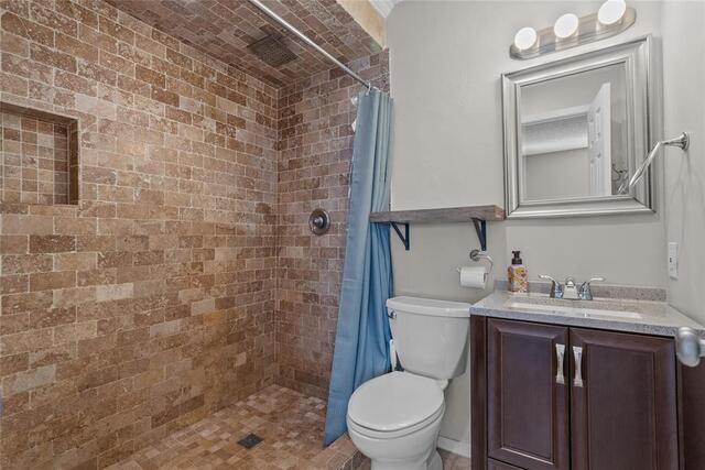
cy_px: 235
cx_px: 352
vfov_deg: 73.8
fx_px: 313
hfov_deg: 96.7
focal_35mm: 16
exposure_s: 2
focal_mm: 16
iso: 640
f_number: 8
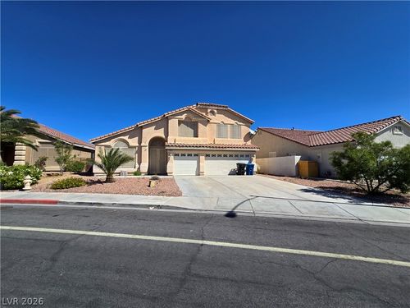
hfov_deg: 106.2
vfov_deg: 89.9
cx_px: 205
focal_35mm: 13
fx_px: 154
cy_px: 154
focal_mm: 2.2
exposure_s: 1/3264
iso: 50
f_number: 2.2
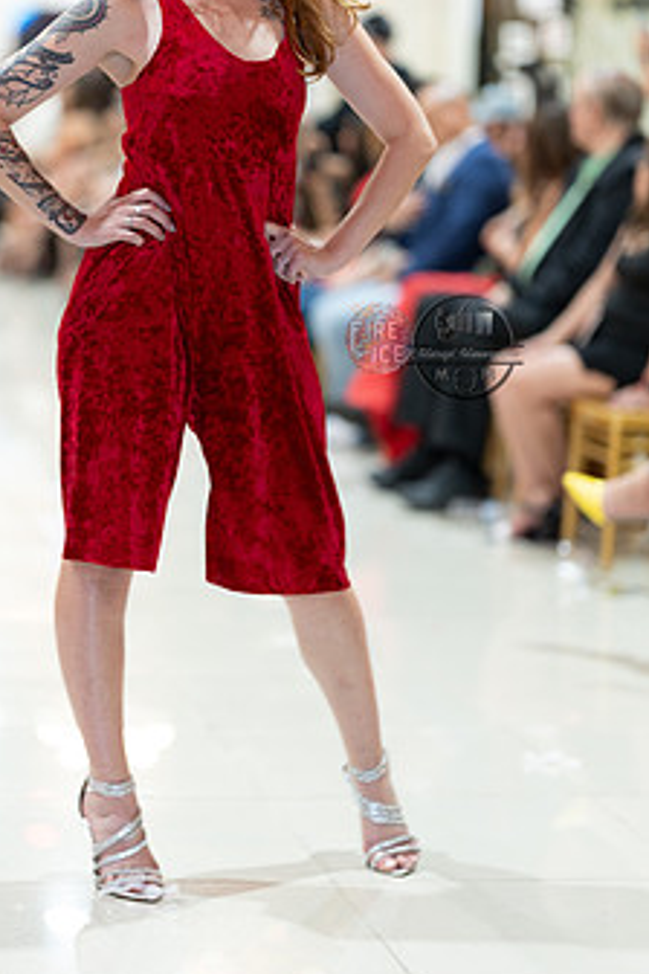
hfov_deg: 12.0
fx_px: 3083
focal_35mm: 114
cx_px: 217
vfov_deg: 17.9
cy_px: 348
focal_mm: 85
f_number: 1.4
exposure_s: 1/160
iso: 400
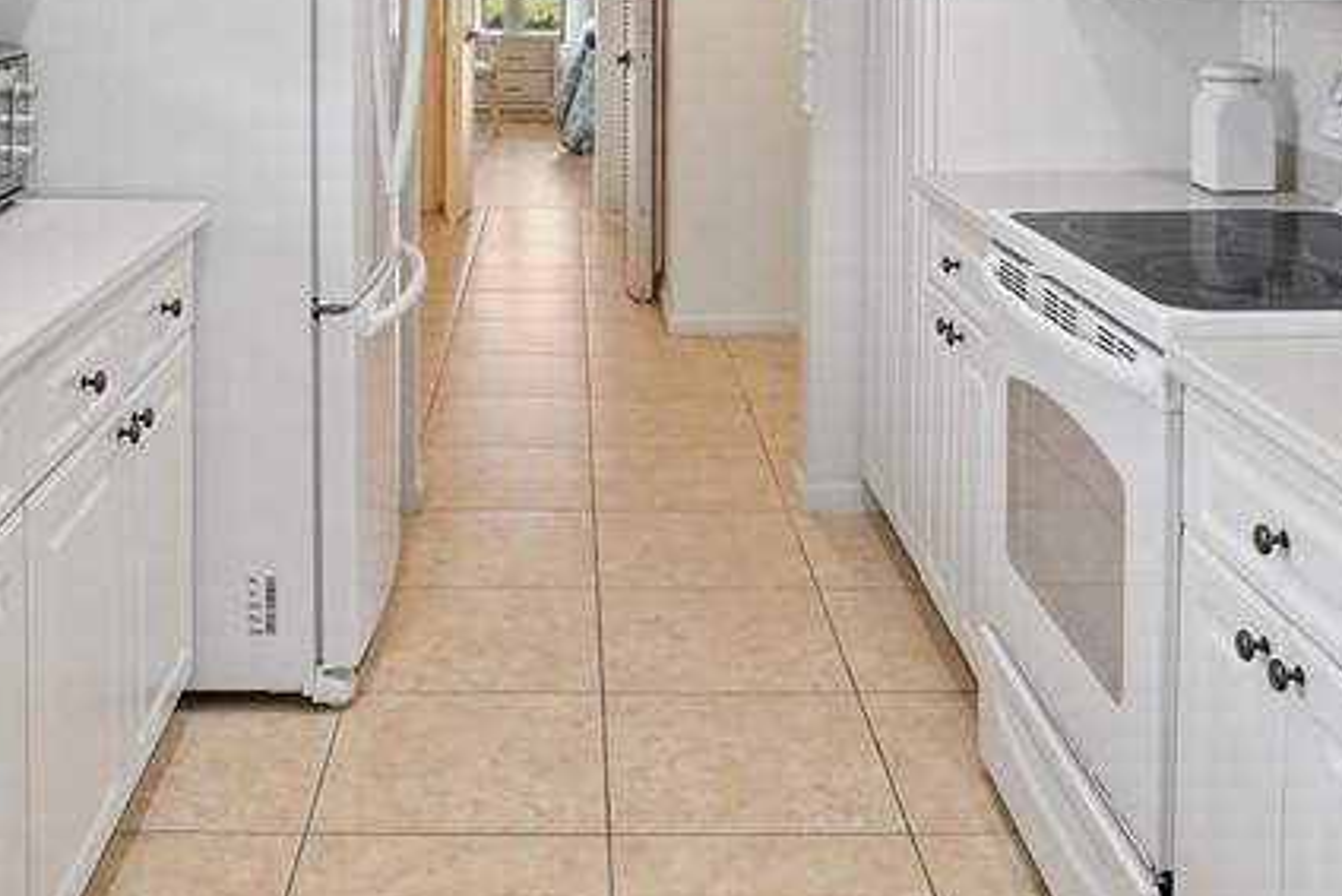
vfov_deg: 29.7
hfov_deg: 47.3
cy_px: -66
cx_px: 601
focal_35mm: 41
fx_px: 1529
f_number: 8
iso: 400
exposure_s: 1/8
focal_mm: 16
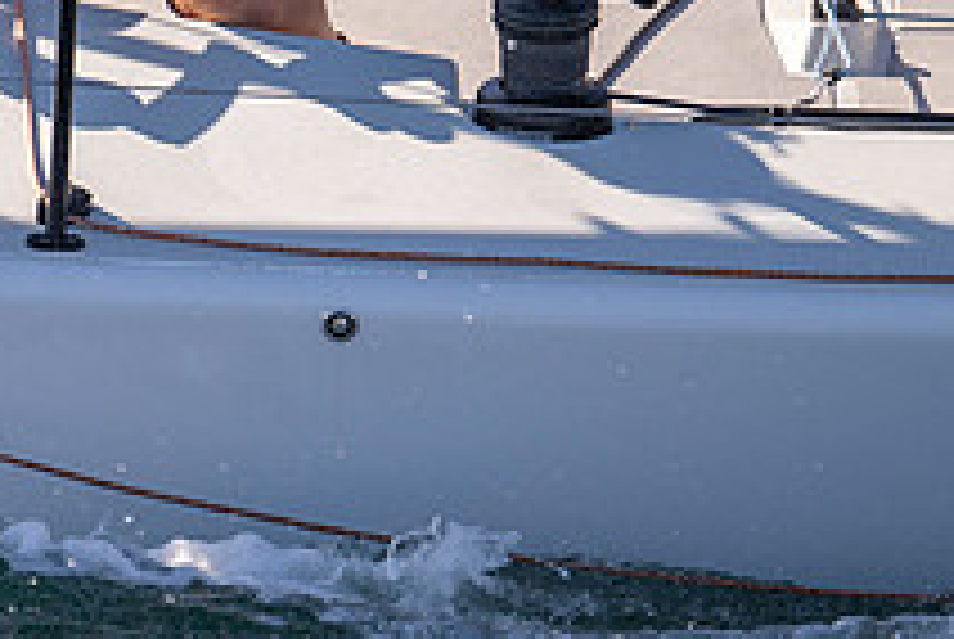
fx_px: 29004
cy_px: -218
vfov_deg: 1.3
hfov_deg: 1.9
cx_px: -140
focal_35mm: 1093
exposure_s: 1/1600
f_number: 4.5
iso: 200
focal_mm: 400
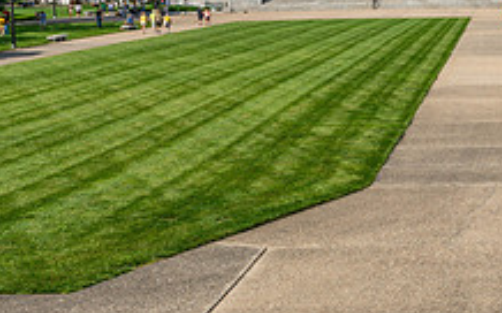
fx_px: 1176
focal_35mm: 86
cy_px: 15
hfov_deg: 22.5
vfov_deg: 15.0
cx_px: 573
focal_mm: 31
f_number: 11
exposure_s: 1/160
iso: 100
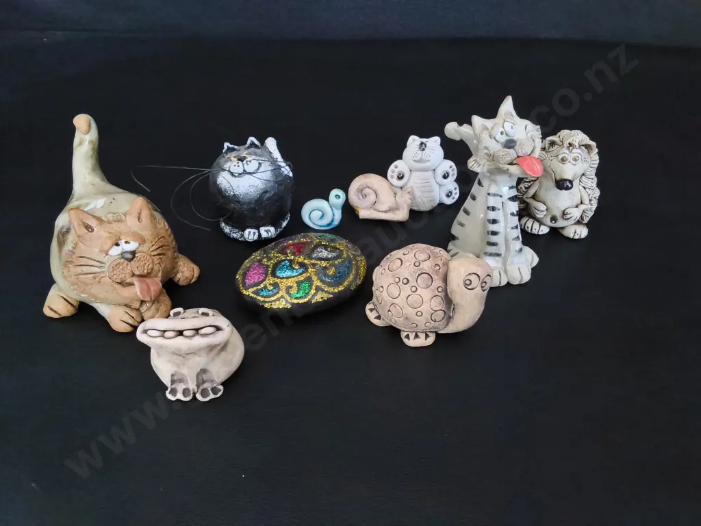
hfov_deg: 65.3
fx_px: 547
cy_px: 263
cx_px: 350
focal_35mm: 27
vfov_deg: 51.4
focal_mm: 2.87
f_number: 2
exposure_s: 1/60
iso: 500
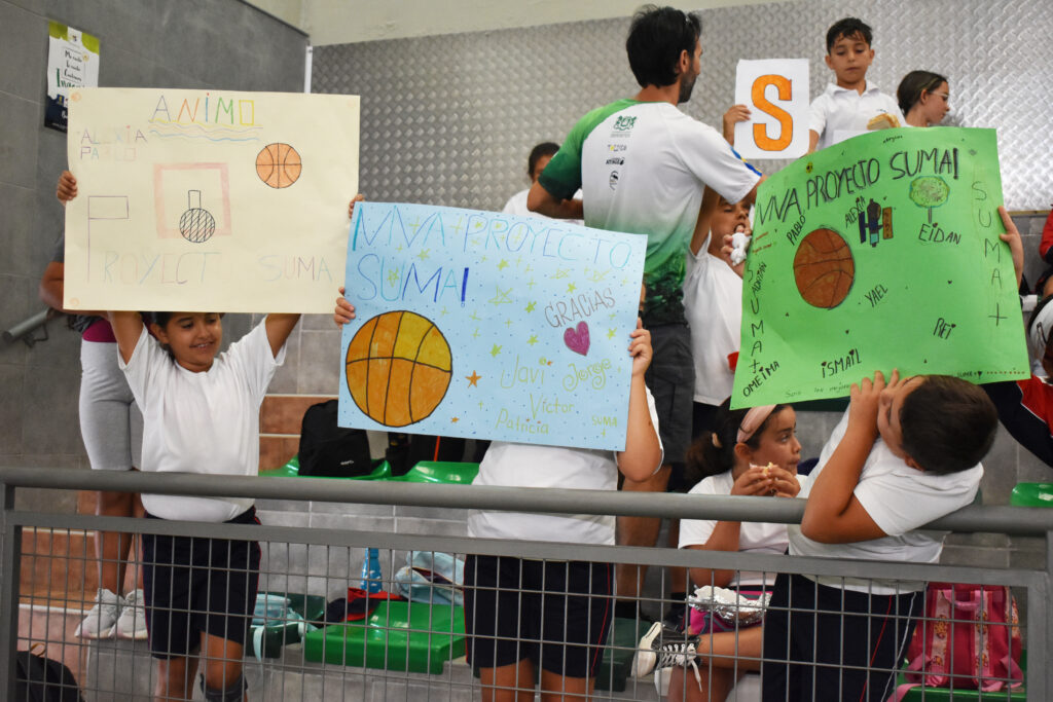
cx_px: 526
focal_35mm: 46
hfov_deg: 42.3
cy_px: 351
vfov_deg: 29.0
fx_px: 1360
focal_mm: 31
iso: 2000
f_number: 4.2
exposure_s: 1/500
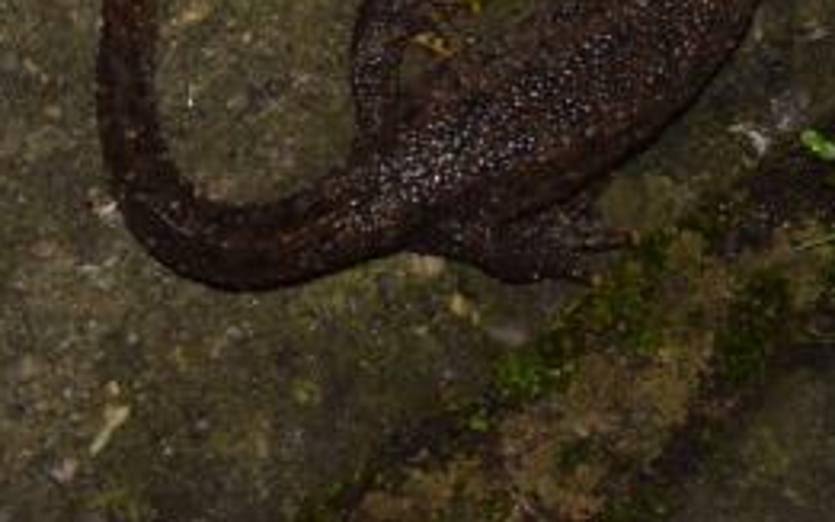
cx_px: 521
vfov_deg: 6.8
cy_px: -54
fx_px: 4395
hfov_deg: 10.8
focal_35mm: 193
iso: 1100
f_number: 5.6
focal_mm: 55
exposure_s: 1/60
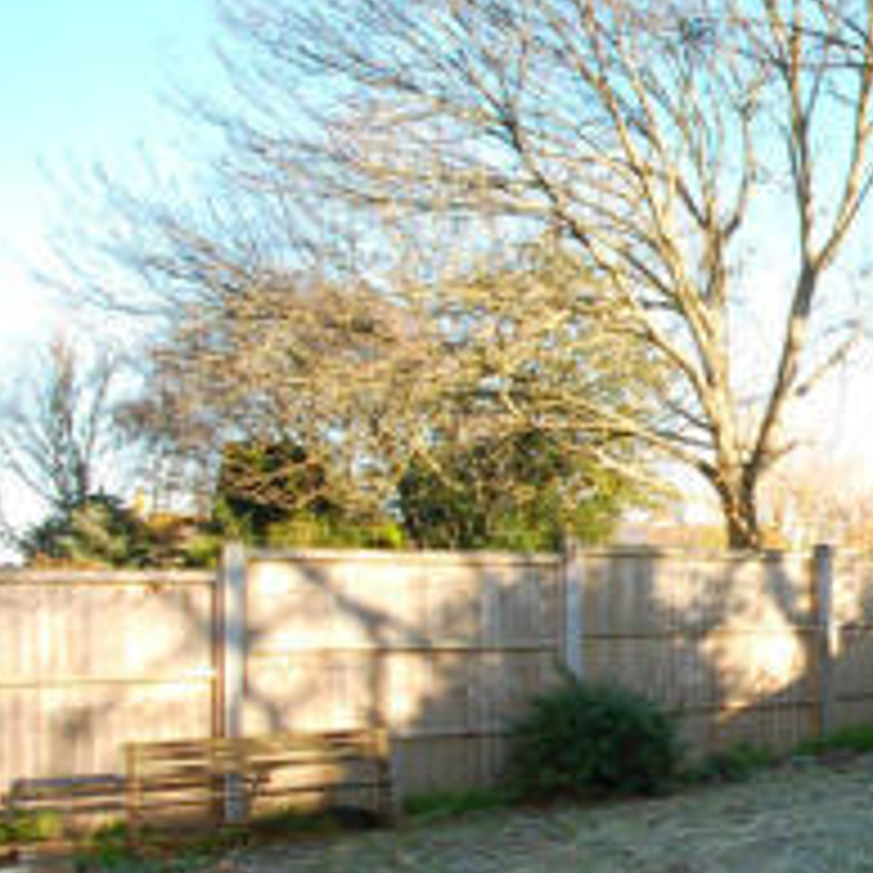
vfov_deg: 38.6
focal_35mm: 43
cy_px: 603
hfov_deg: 26.8
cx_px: 1332
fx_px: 1227
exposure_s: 1/125
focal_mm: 10
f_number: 5.6
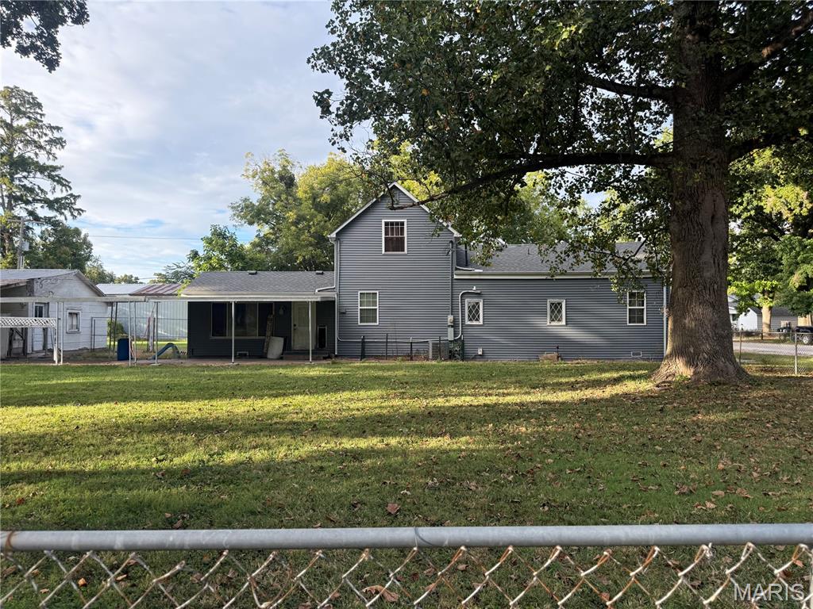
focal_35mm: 24
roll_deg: -0.4
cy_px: 304
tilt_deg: +1.5
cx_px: 406
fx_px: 564
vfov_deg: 56.8
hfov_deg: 71.6
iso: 100
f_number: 1.78
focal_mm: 6.76
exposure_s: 1/931
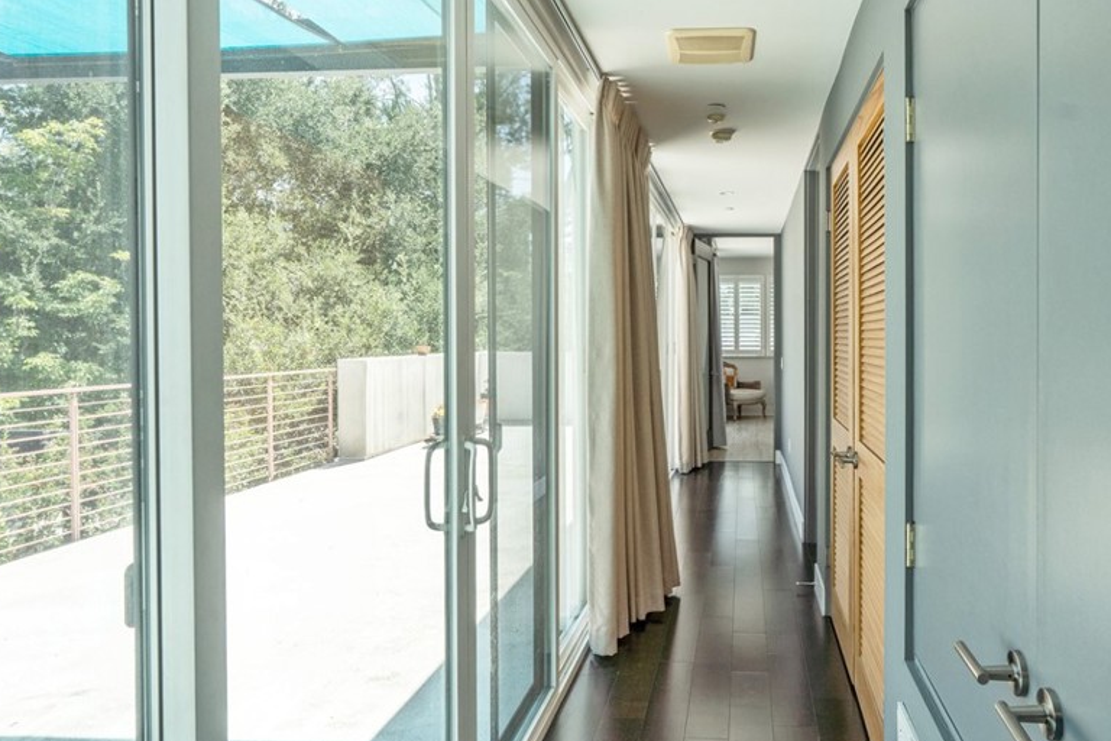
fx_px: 741
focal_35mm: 24
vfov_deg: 53.1
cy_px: 353
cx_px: 696
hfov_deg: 72.5
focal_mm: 18
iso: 125
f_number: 7.1
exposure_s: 1/200
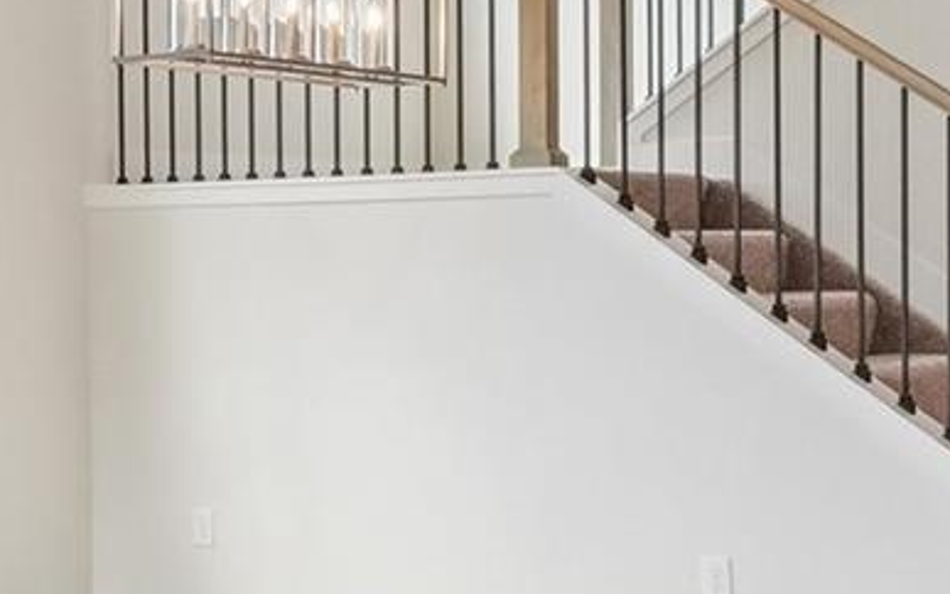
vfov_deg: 20.3
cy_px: 368
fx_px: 1657
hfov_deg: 23.1
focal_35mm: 64
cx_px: -609
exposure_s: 1/40
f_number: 8
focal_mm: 10
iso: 800
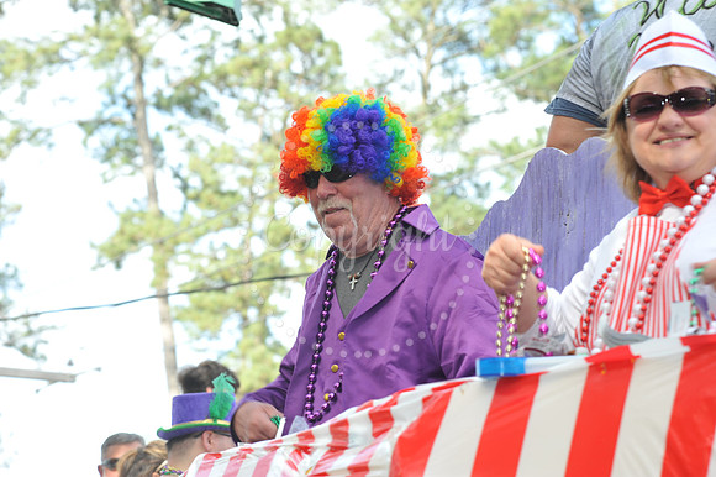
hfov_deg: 16.4
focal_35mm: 125
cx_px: 358
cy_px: 238
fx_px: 2485
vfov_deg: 11.0
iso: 250
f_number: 9
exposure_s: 1/80
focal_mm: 125
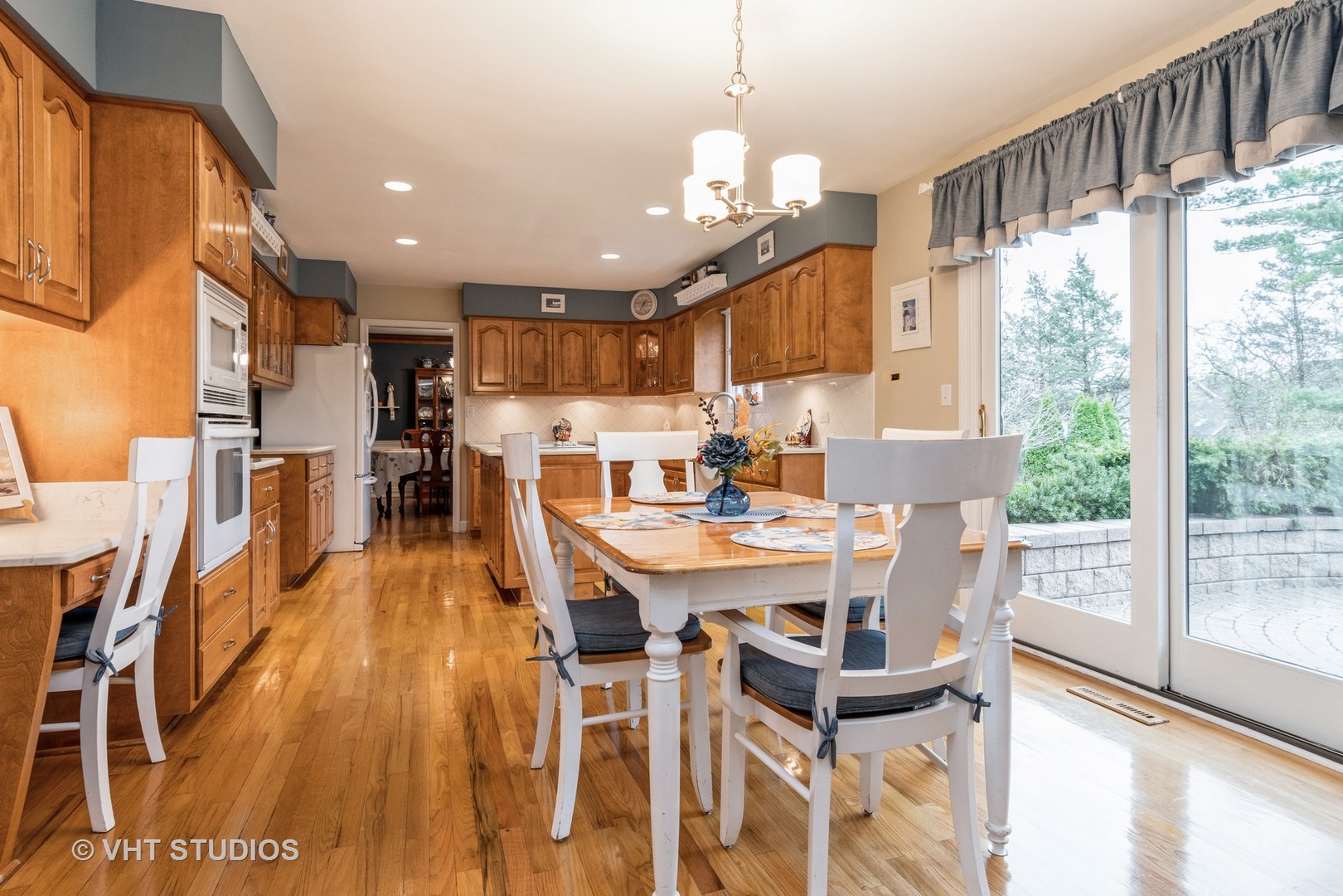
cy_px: 448
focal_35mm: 18
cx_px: 672
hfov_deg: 90.0
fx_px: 671
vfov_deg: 67.4
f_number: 8
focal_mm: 12
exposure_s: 1/8
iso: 250
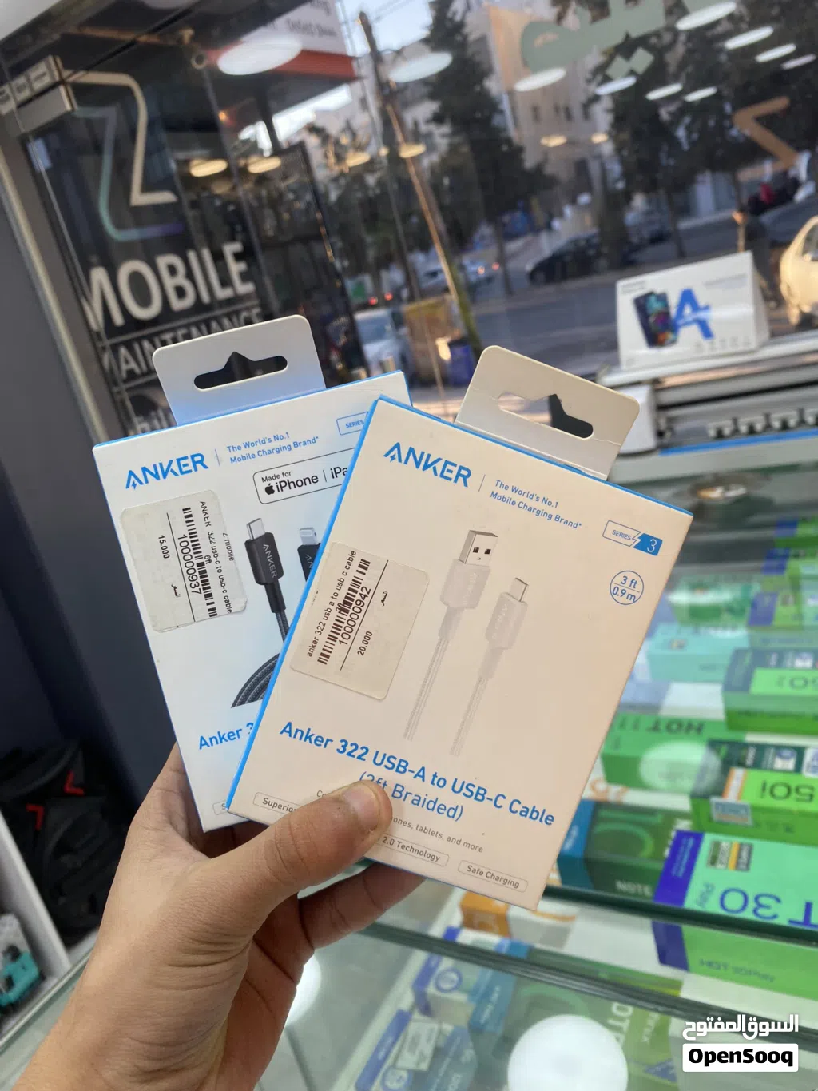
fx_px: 819
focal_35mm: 26
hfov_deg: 53.1
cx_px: 409
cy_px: 546
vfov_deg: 67.3
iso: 32
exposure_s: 1/217
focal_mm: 4.25
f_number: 1.8
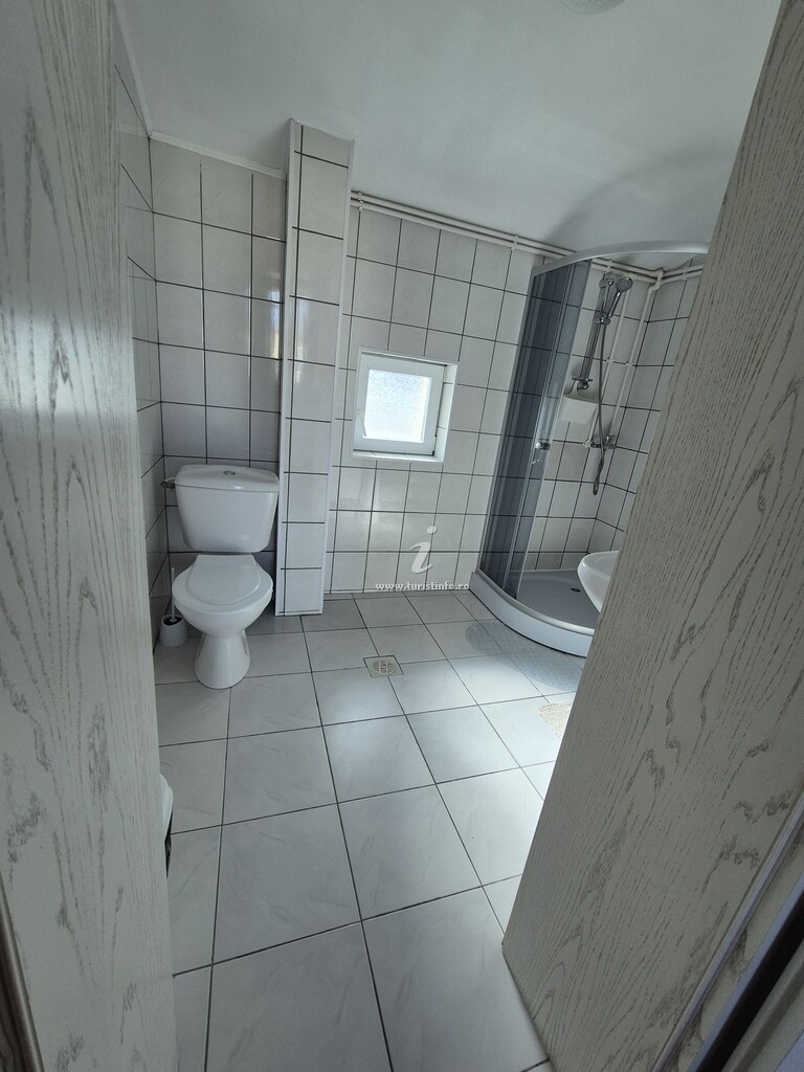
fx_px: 403
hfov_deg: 89.9
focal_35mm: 13
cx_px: 402
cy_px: 536
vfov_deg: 106.2
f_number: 2.2
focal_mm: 2.2
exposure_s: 1/50
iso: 100
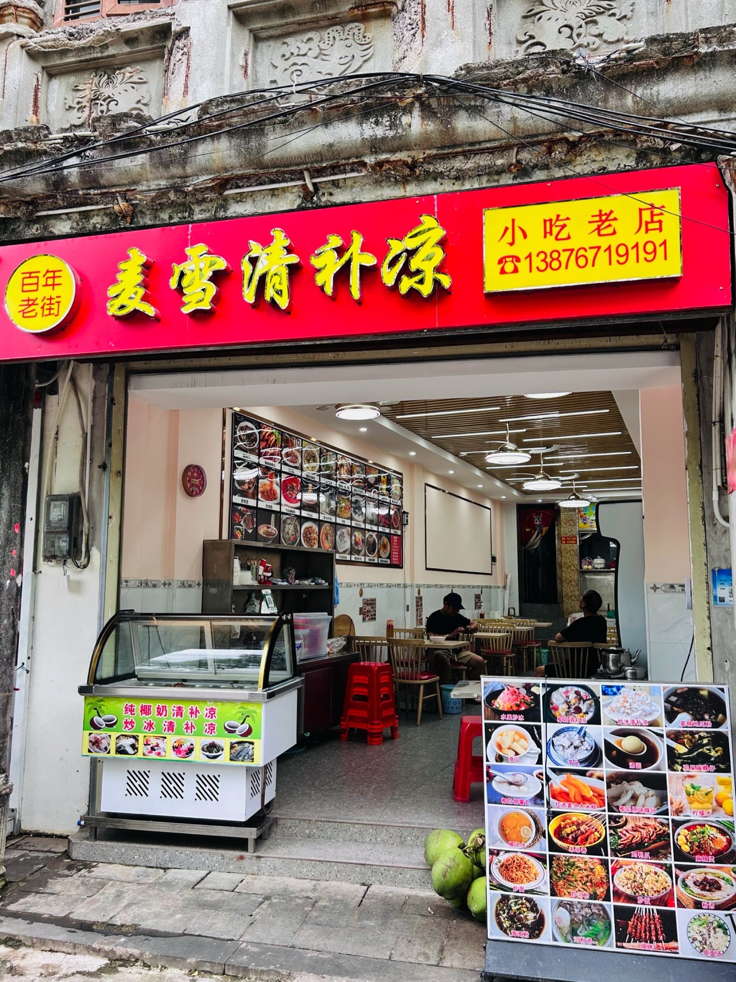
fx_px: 737
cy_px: 491
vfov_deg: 67.3
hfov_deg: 53.1
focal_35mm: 26
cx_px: 368
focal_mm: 5.7
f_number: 1.5
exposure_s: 1/121
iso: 50
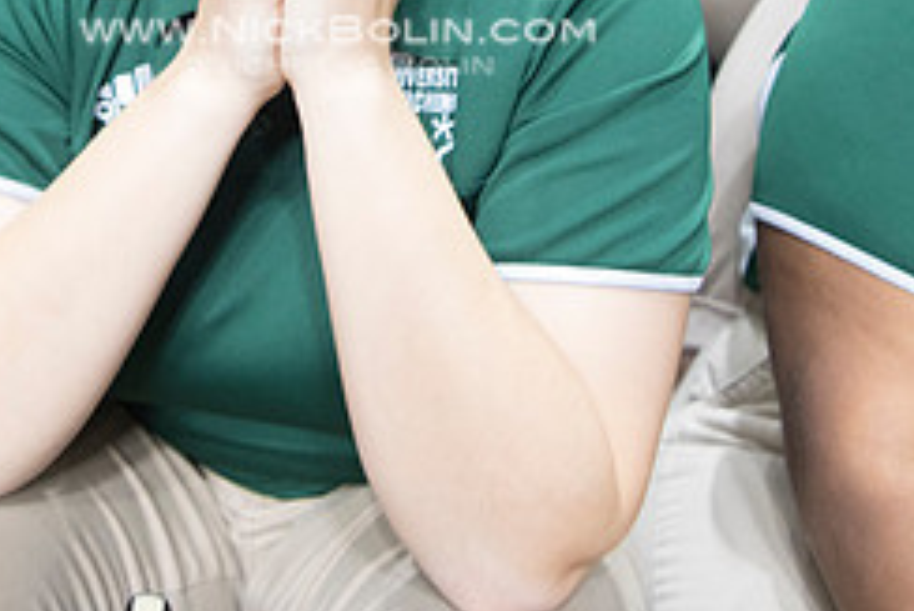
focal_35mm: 57
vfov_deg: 22.2
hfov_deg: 34.8
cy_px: -103
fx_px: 1448
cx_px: 337
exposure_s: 1/125
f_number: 3.5
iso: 2000
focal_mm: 24
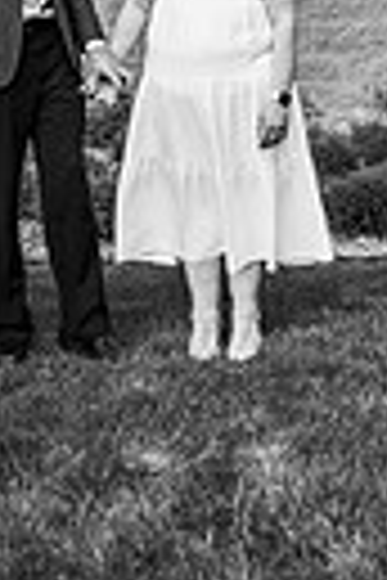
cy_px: -247
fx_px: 1741
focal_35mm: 108
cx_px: 148
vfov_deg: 17.3
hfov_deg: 12.7
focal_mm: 31
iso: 200
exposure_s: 1/1600
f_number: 2.8
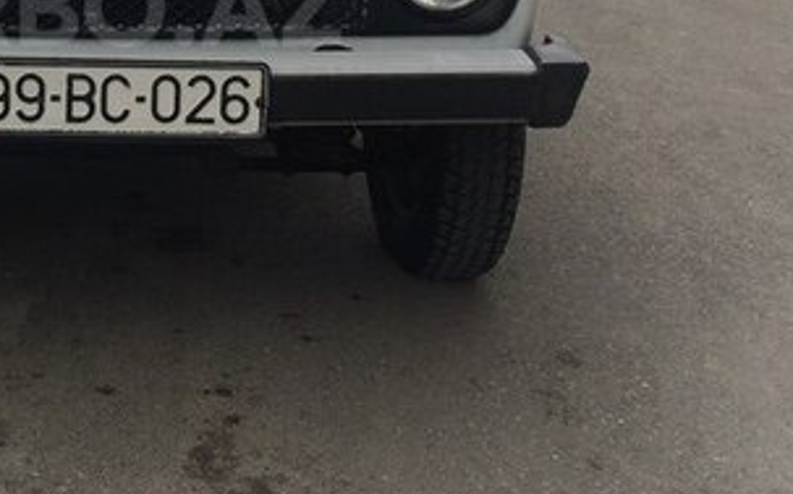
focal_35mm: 67
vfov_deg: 18.9
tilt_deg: -16.9
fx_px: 1447
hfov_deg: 29.3
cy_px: 7
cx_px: 73
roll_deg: -0.8
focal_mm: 4.15
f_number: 2.2
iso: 32
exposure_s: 1/1325
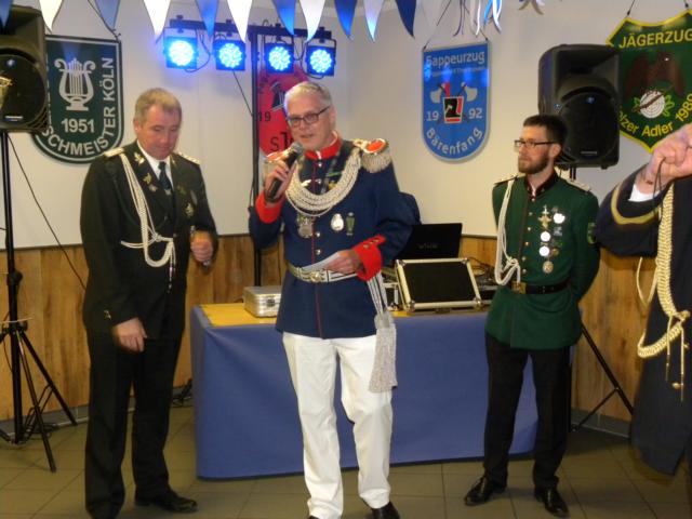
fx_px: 920
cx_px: 346
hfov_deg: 41.2
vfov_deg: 31.5
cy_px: 260
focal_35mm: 46
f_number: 3.2
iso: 400
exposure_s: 1/30
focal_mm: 8.2
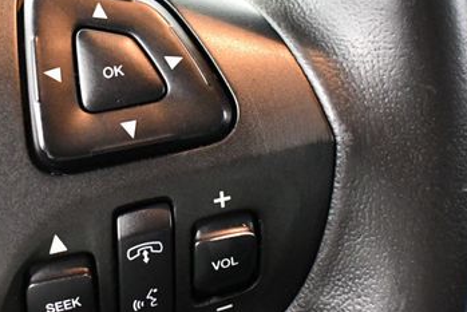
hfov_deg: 30.1
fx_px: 856
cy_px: 153
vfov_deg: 20.6
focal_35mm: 66
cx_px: 135
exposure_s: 1/60
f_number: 3.5
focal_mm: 18
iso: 6400
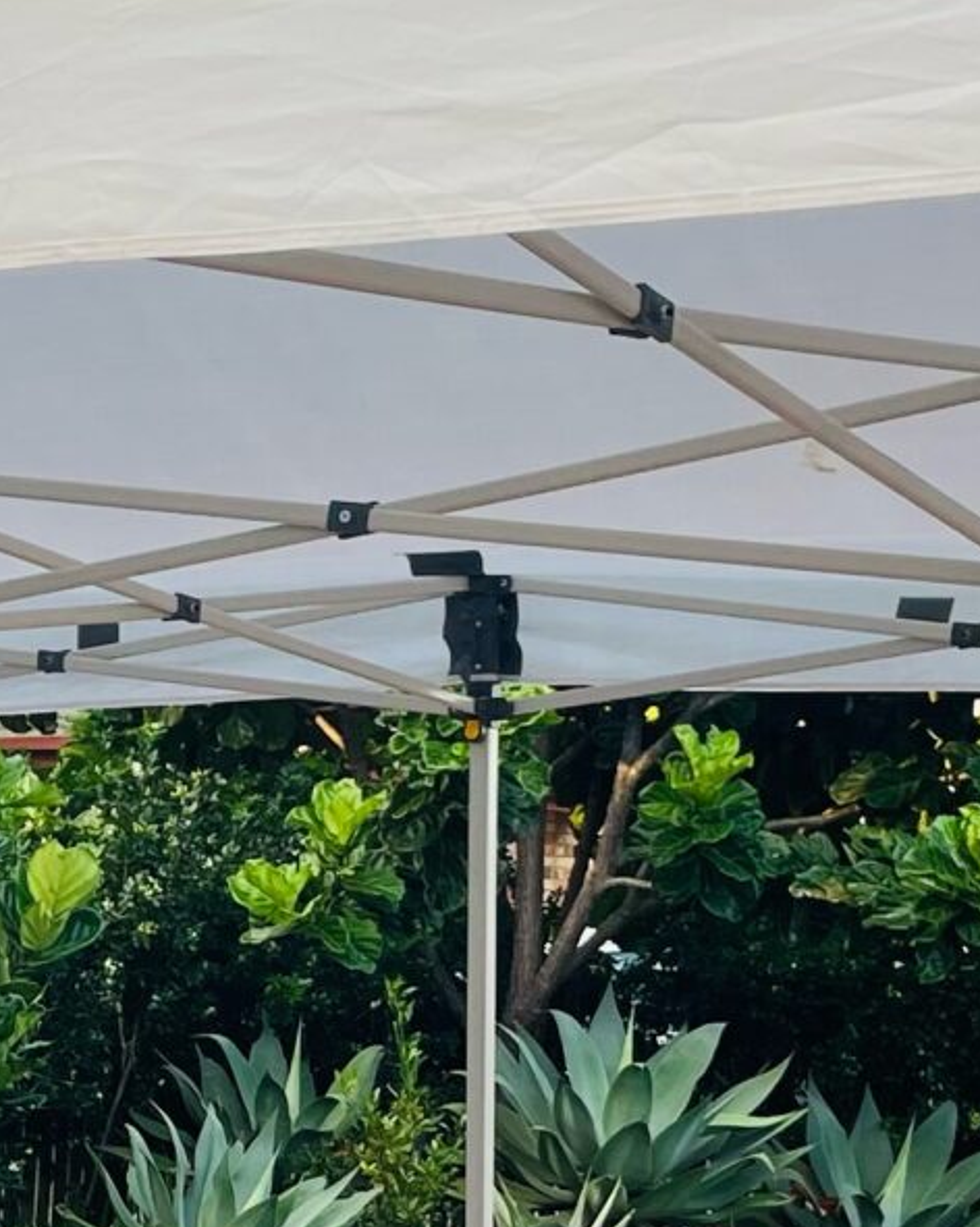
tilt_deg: -3.7
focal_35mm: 110
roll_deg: -4.4
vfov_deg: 17.0
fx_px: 3992
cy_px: 1256
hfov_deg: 13.9
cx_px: 224
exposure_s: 1/229
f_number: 1.6
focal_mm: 4.2
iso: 32
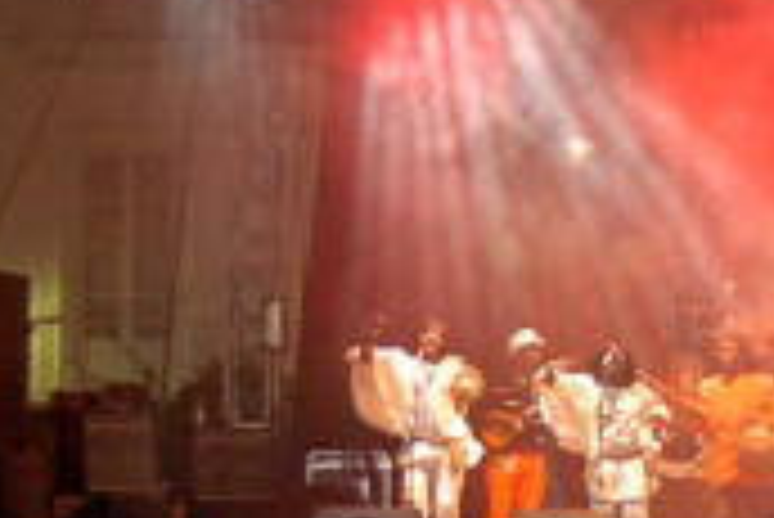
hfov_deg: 9.9
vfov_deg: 6.7
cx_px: 954
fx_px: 4410
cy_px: 682
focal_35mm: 205
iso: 400
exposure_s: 1/50
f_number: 4.5
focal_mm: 23
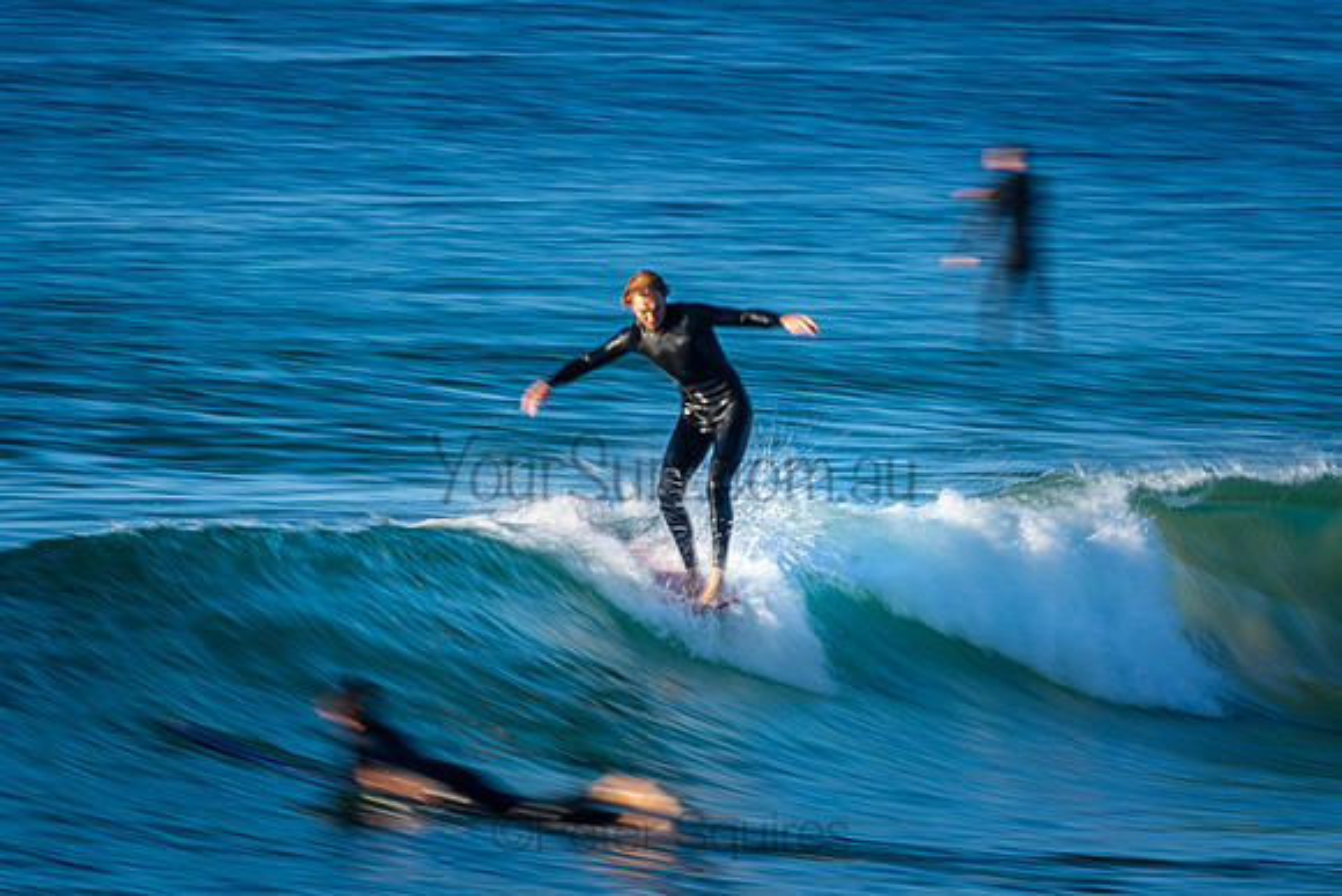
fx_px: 27964
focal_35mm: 750
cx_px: 671
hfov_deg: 2.7
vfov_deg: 1.8
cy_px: 448
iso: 100
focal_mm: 500
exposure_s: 1/20
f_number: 22
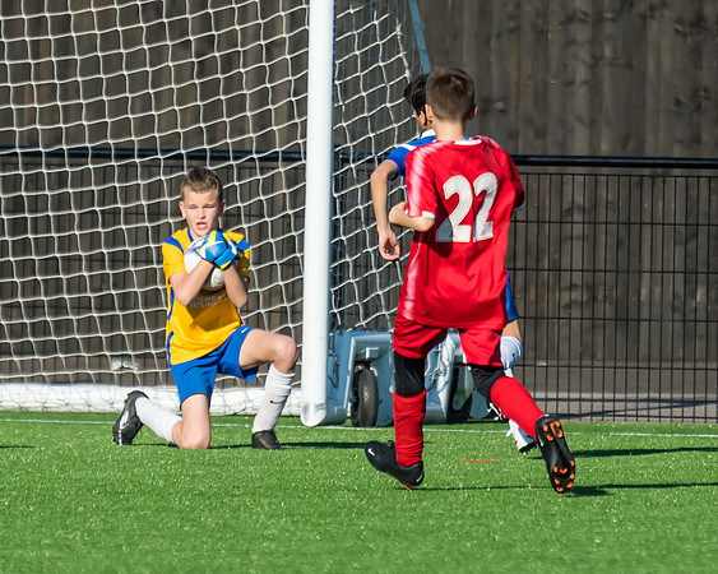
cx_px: 242
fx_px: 17034
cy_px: 384
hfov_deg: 2.4
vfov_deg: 1.9
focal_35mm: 802
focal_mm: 280
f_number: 4.5
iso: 400
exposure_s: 1/3200
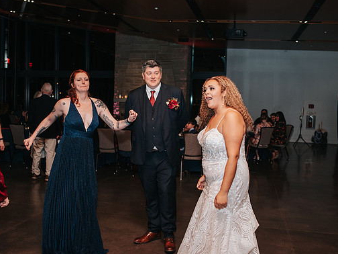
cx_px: 159
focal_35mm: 40
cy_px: 124
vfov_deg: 36.0
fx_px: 391
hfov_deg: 46.8
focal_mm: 35
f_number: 2.8
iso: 1000
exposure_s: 1/200
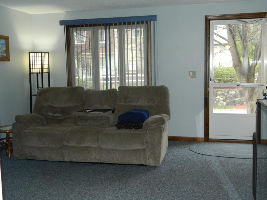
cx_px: 134
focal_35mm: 41
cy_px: 100
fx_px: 316
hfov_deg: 45.8
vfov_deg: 35.1
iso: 250
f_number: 3.5
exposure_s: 1/30
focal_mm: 7.3
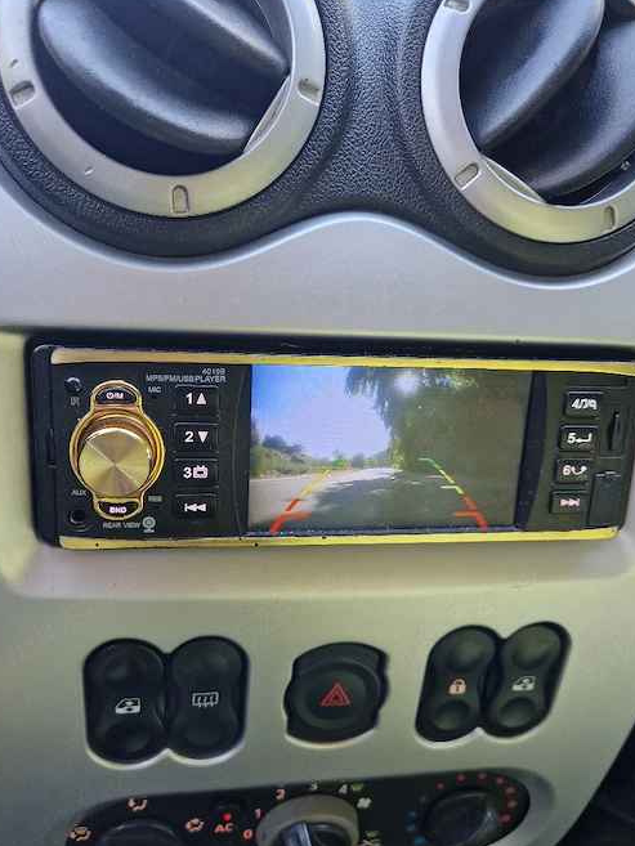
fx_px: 685
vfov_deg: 63.3
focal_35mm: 28
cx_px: 307
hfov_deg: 49.8
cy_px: 460
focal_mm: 5.4
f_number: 1.8
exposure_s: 1/100
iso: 125
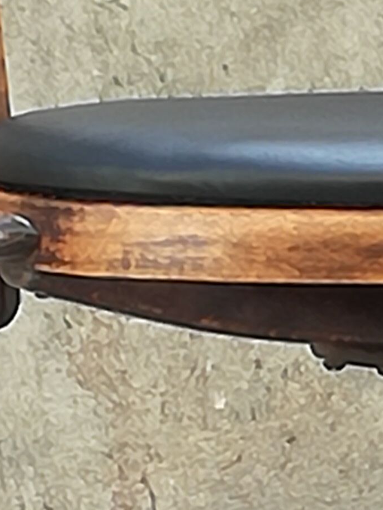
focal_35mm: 123
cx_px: 382
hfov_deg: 11.9
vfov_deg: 15.9
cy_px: 416
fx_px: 1814
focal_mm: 3.79
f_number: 2
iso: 50
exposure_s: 1/181
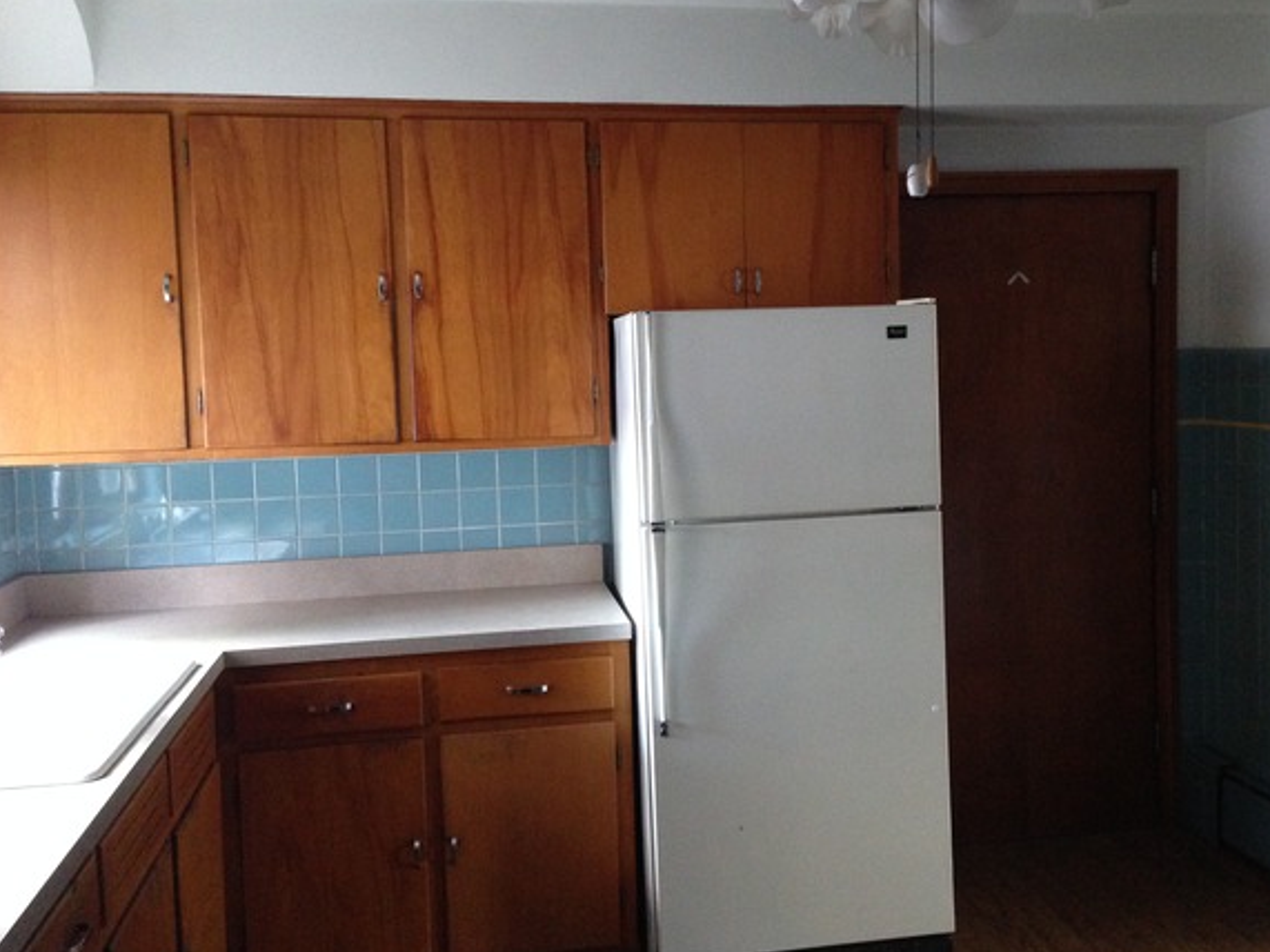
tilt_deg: -5.0
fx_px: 1357
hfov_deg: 50.1
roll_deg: +0.8
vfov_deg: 38.6
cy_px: 445
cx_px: 689
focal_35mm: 37
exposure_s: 1/20
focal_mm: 4.12
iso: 400
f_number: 2.4
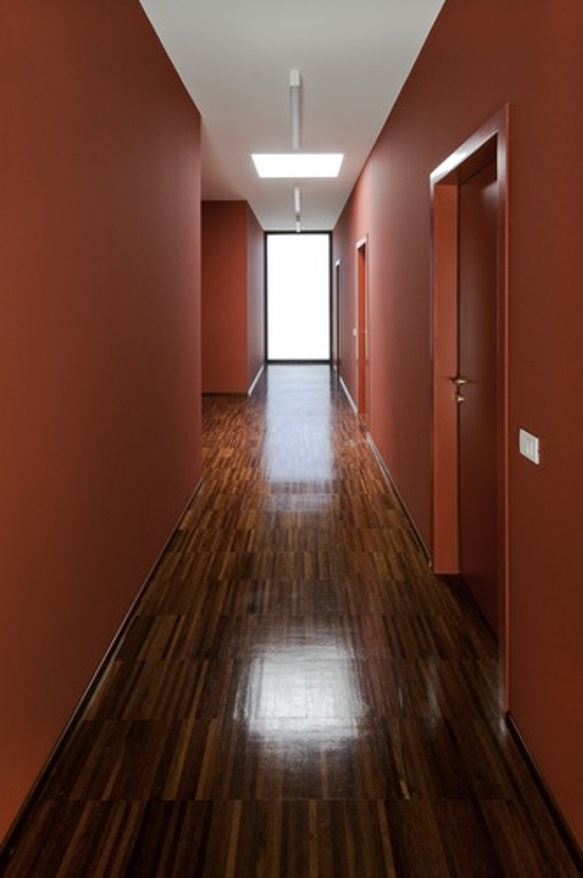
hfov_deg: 77.2
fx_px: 365
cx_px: 292
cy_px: 439
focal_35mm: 15
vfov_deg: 100.5
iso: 200
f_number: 11
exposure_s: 1/2.5
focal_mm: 10
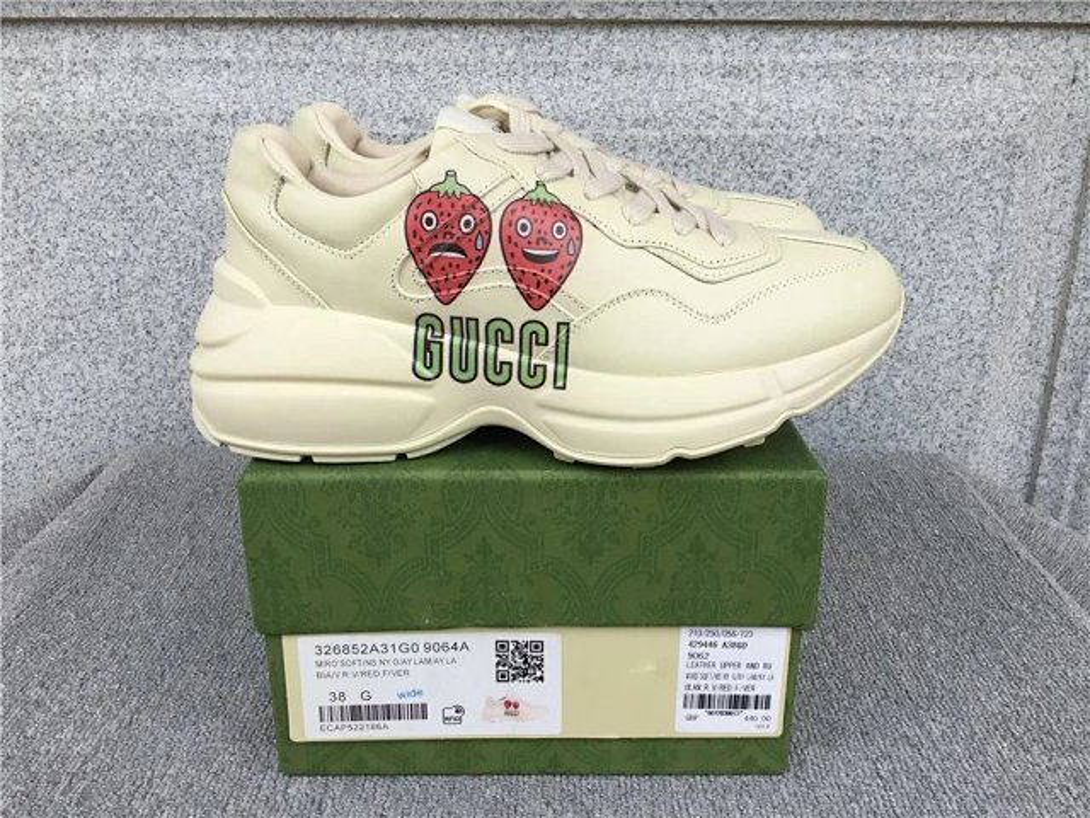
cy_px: 409
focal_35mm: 31
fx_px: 976
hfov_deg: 58.4
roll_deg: +0.4
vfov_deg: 45.4
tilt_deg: -20.0
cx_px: 545
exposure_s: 1/543
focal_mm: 3.3
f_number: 2.4
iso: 25
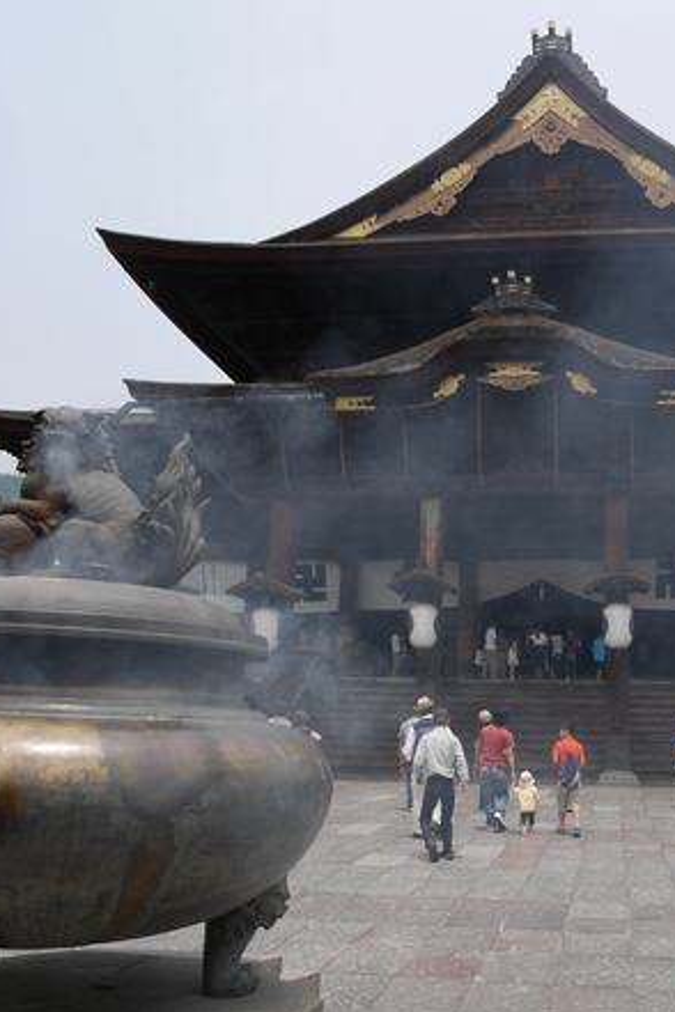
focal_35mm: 34
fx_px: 956
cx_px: 514
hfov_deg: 37.8
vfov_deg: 55.8
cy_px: 513
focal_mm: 12
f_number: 8
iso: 200
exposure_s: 1/400
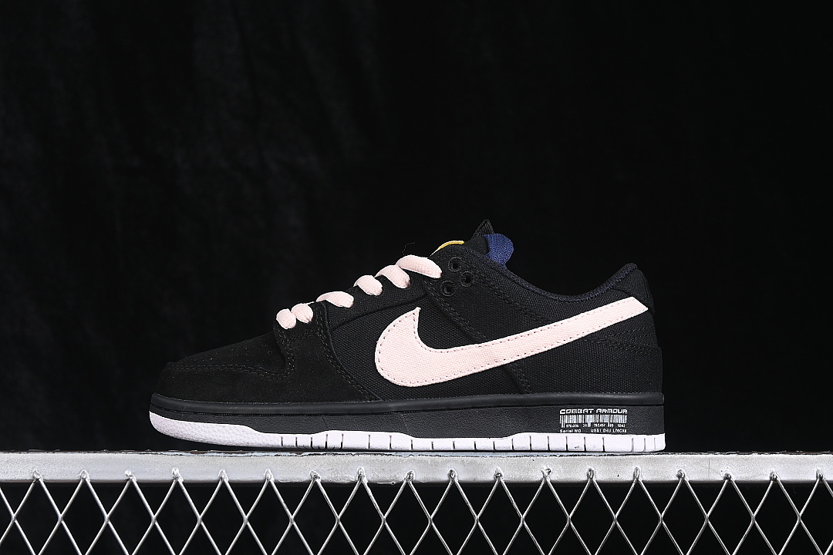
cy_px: 278
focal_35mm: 75
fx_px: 1735
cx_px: 416
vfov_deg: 18.2
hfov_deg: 27.0
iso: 160
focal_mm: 50
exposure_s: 1/60
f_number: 6.3
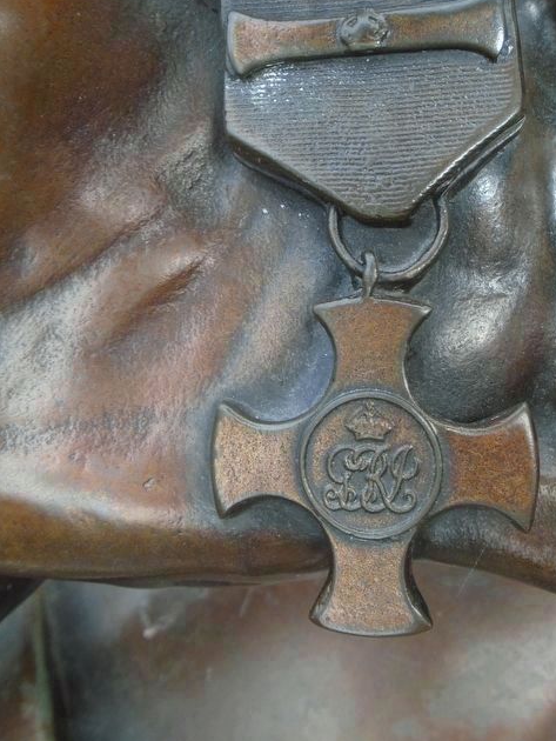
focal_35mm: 33
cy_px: 285
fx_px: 706
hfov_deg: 42.6
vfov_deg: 54.8
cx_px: 350
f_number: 3.2
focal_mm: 4.6
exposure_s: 1/160
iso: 100
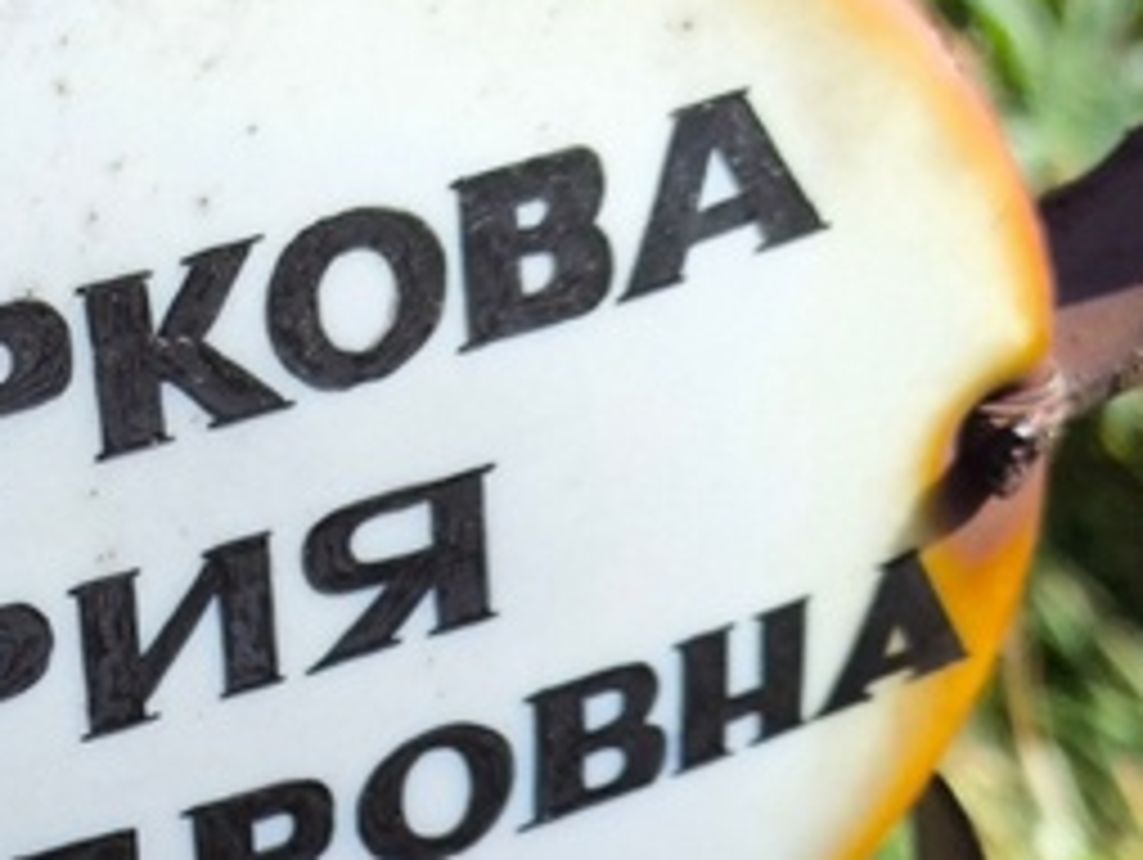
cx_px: -241
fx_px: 5189
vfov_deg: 9.4
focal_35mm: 157
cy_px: 860
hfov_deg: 12.3
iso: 50
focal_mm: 4.71
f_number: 1.7
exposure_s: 1/662
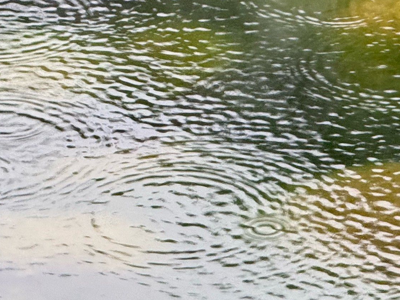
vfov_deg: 5.1
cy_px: -37
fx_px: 3375
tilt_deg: -22.0
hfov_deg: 6.7
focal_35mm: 292
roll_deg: -1.7
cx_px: 467
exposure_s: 1/60
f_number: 2.8
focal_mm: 15.66
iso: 320
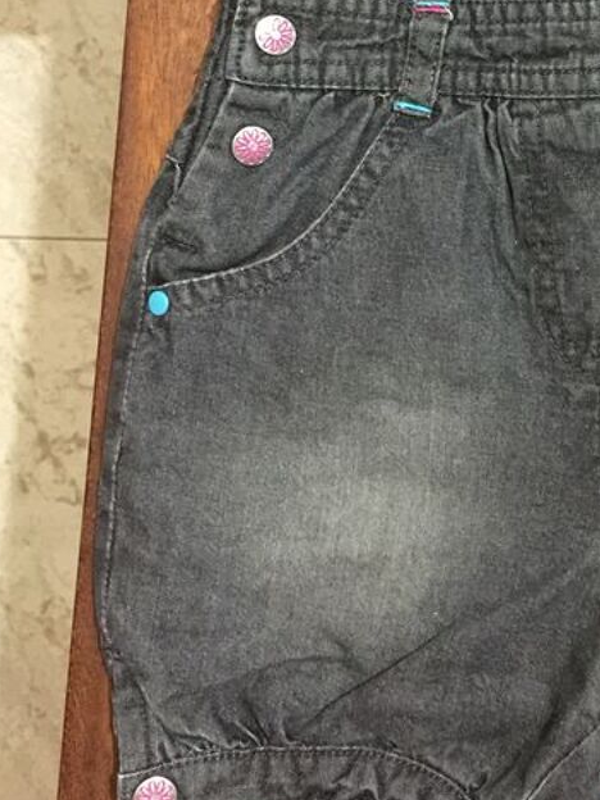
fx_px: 1433
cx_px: 629
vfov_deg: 30.1
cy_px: 108
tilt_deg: -84.6
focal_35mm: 62
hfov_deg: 22.5
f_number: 2.2
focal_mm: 4.15
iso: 250
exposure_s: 1/8
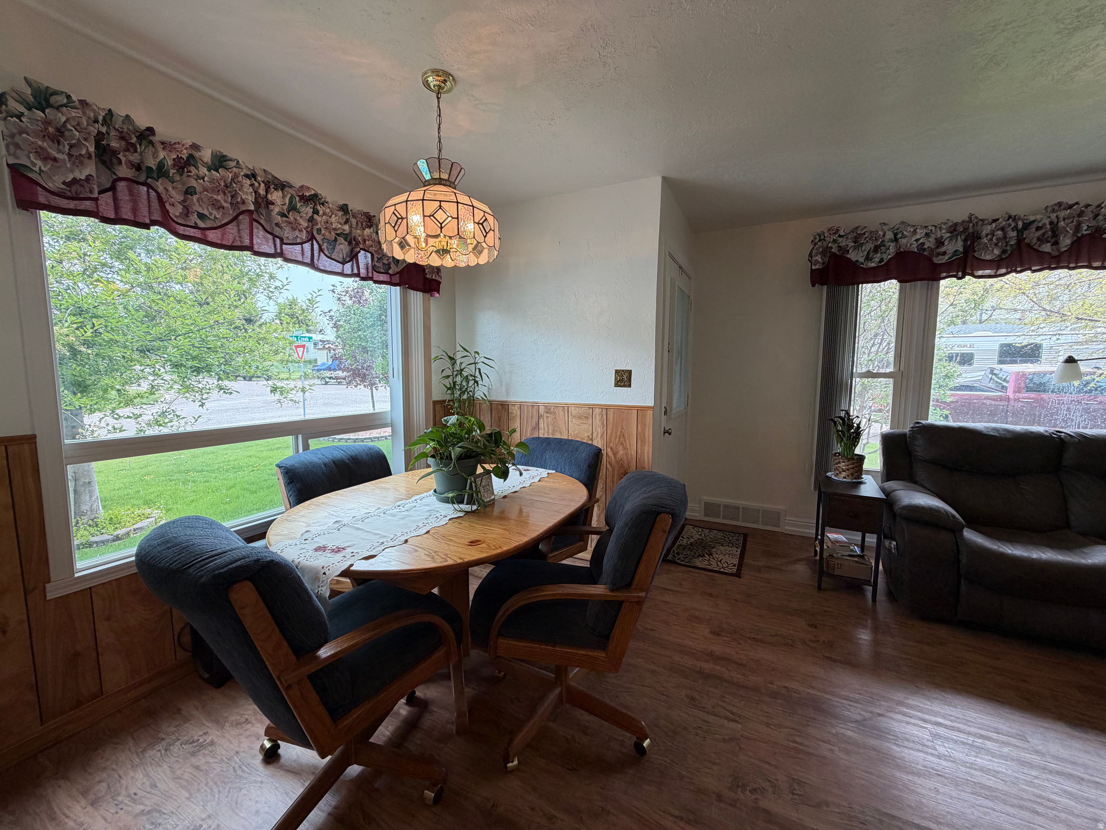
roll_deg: +0.4
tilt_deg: -5.9
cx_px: 553
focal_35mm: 14
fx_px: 447
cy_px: 415
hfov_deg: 102.1
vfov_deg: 85.7
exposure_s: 1/120
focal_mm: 2.22
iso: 80
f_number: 2.2
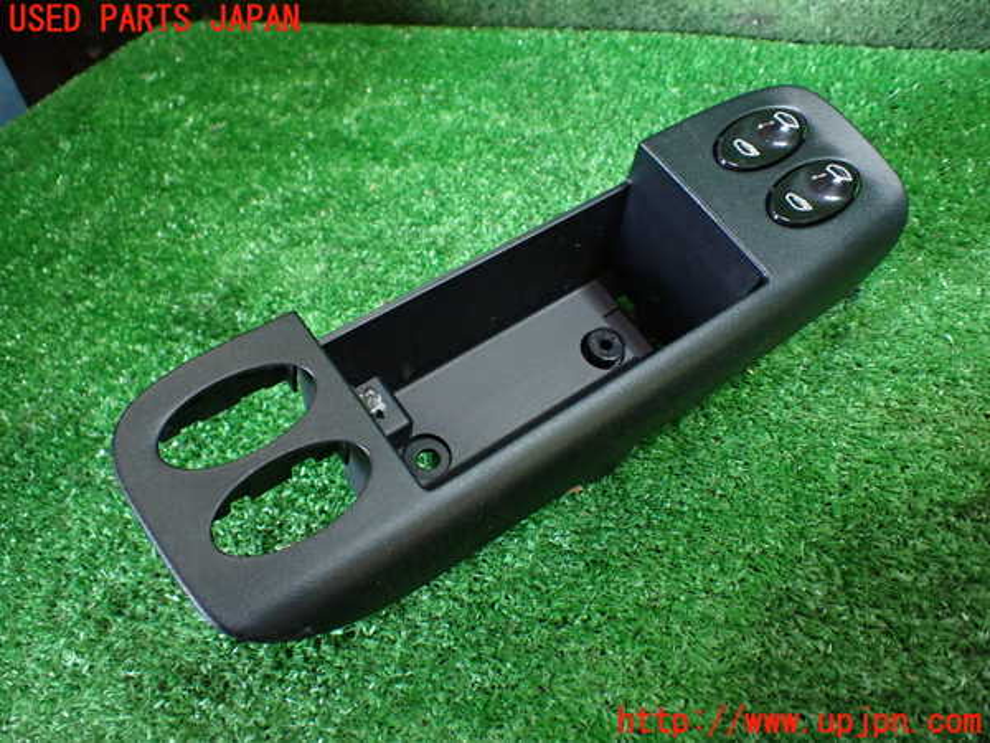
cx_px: 495
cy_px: 372
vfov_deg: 46.8
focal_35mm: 30
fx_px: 858
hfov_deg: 60.0
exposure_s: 1/80
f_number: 2.3
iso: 800
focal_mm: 5.4
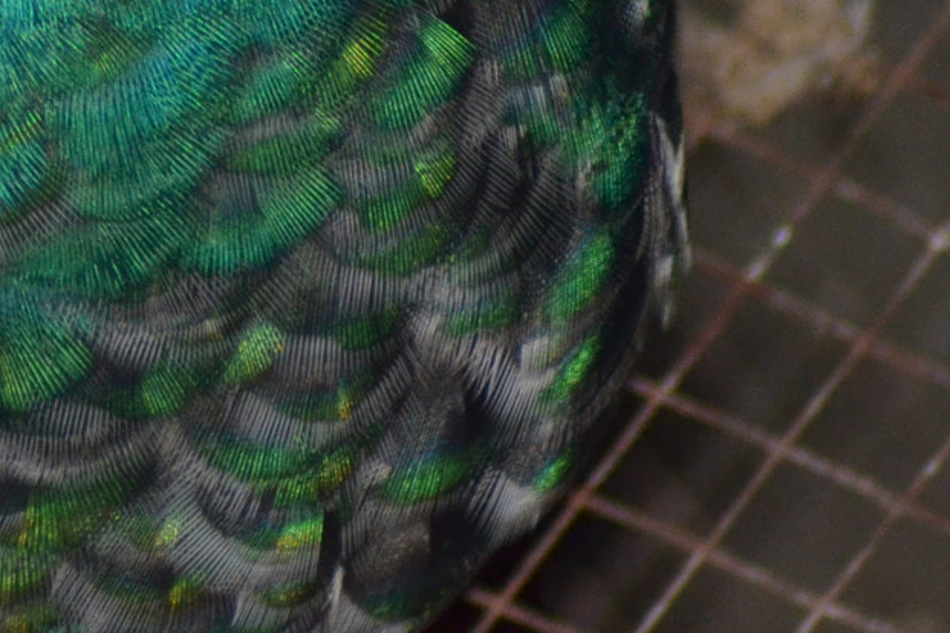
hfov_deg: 1.4
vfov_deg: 0.9
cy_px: -351
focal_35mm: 1485
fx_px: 39184
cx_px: -130
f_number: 5.6
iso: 800
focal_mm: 300
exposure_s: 1/60
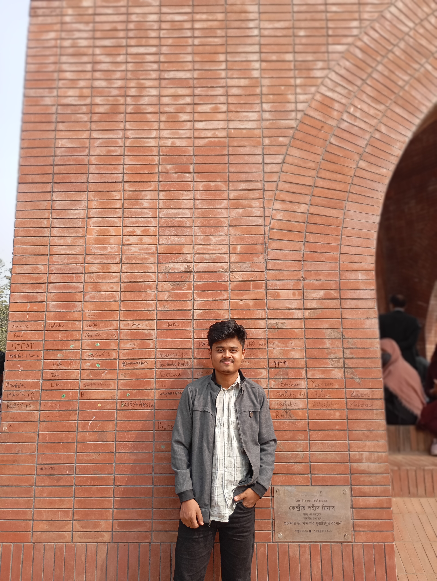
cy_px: 290
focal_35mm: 28
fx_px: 470
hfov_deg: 49.9
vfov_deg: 63.4
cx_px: 218
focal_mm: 4.27
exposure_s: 1/284
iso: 100
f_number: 1.8
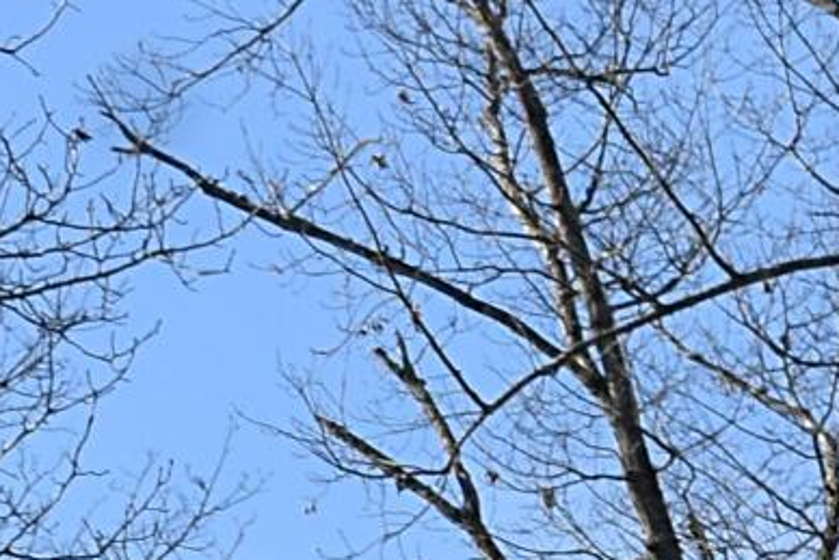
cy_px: 1851
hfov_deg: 5.7
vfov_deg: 3.8
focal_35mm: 348
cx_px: 1875
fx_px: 8113
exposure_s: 1/250
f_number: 8
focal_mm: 30
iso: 125
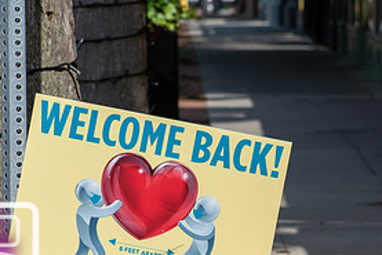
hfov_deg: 4.5
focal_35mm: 455
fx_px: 4830
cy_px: 212
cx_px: 262
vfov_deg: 3.0
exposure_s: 1/1000
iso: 200
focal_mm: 135
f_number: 8
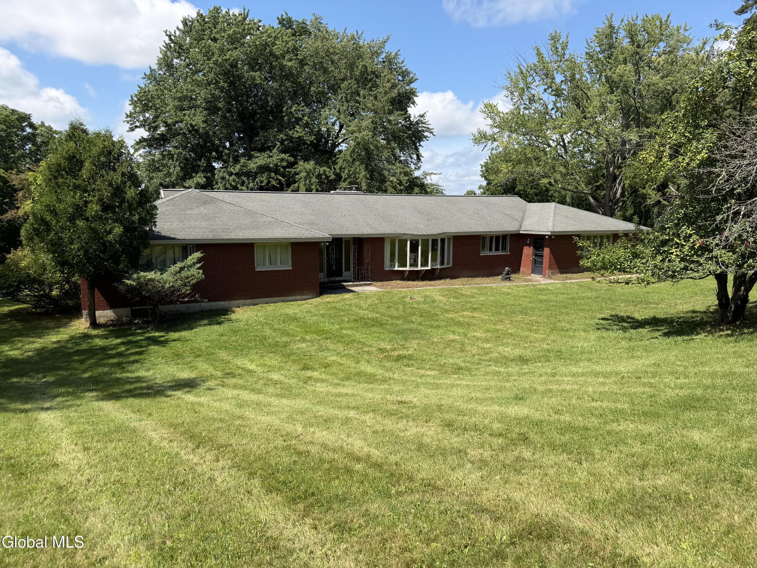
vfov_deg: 56.8
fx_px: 525
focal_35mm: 24
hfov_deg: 71.6
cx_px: 378
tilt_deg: -6.8
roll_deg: +0.5
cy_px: 284
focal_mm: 6.76
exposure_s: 1/3425
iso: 80
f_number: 1.78
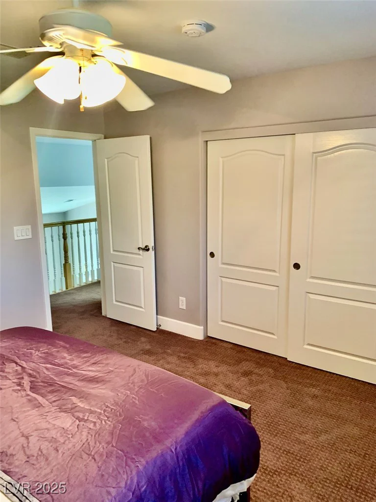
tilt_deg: -11.8
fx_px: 377
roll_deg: +0.5
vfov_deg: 67.3
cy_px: 251
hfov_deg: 53.1
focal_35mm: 26
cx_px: 188
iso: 160
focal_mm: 4.25
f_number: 1.8
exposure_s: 1/60
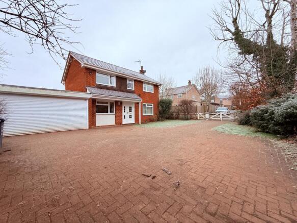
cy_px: 112
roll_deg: +0.4
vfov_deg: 85.7
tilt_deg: +0.9
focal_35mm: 14
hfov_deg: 102.1
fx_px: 120
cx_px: 148
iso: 50
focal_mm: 2.22
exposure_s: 1/424
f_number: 2.2
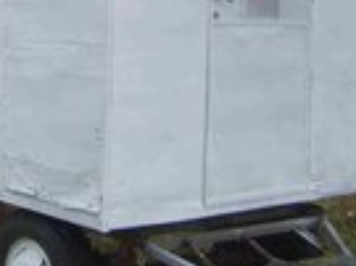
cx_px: -13
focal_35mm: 91
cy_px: 14
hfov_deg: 20.7
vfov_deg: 16.0
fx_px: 935
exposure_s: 1/30
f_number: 2.8
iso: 75
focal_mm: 5.8
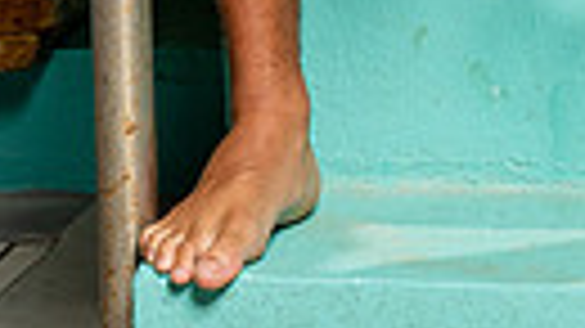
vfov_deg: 4.6
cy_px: -629
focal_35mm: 253
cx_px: 454
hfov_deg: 8.5
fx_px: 3923
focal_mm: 70
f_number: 6.3
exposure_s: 1/250
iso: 640
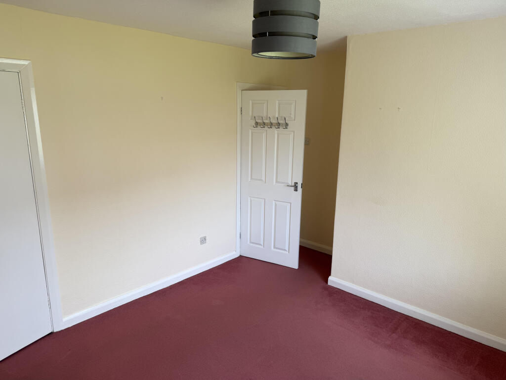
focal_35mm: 24
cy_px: 190
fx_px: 351
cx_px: 253
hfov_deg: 71.6
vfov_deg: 56.8
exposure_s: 1/121
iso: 64
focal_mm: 6.76
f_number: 1.78
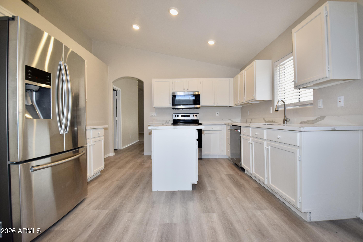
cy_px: 121
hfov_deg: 100.4
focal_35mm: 15
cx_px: 182
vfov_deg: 77.3
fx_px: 151
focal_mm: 10
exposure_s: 1/125
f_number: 5.6
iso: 800
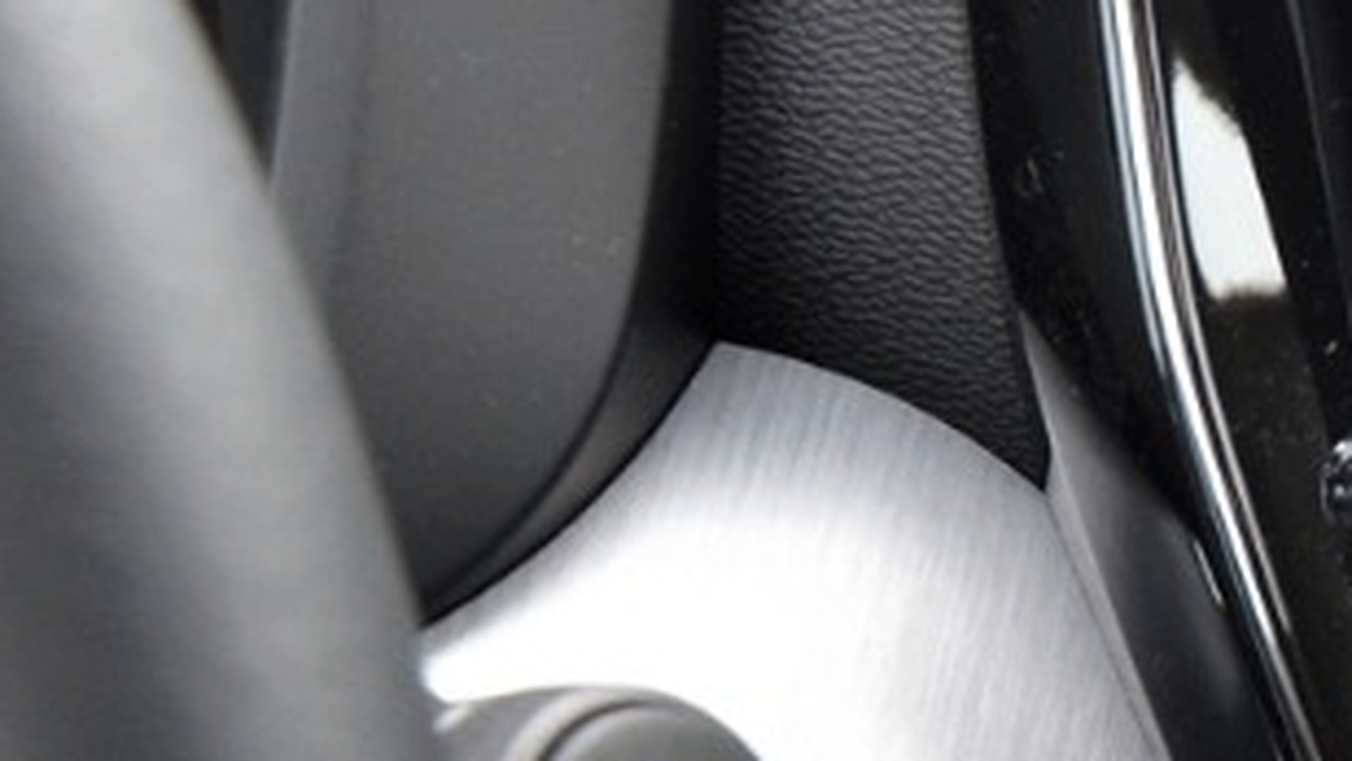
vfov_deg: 6.7
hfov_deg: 10.2
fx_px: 6526
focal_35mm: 182
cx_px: 3299
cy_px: 739
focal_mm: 22
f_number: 5.6
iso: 400
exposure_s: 1/125
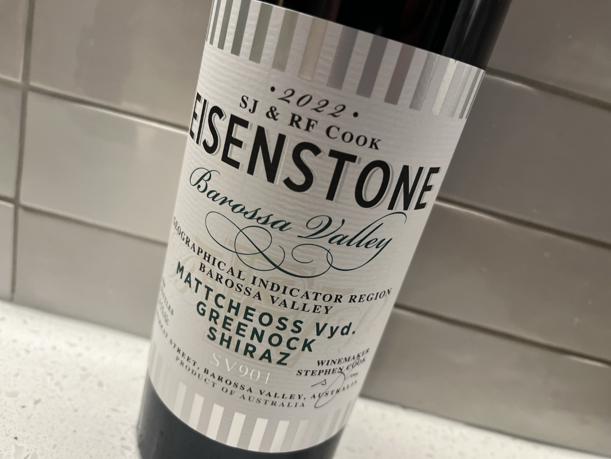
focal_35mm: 26
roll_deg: -16.1
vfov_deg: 53.1
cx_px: 306
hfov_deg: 67.3
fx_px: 459
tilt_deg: -21.1
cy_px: 230
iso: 160
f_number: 1.6
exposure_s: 1/50
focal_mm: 5.1
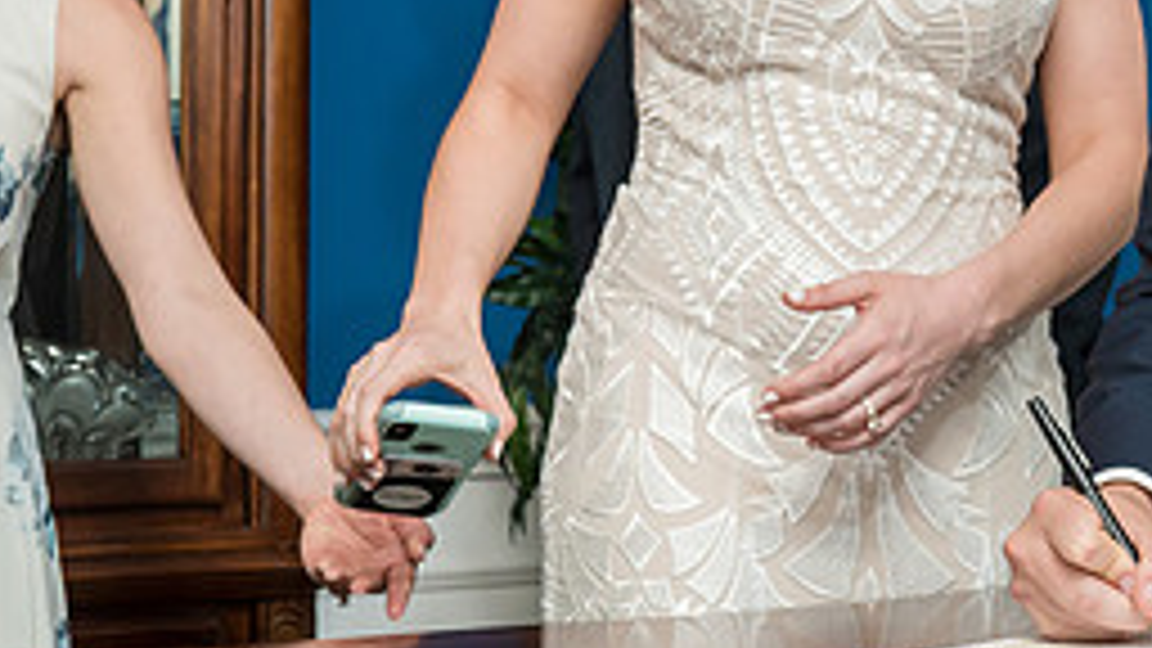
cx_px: 930
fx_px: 2932
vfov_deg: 12.6
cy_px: 120
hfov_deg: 21.9
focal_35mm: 96
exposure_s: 1/200
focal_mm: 35
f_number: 5.6
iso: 1600
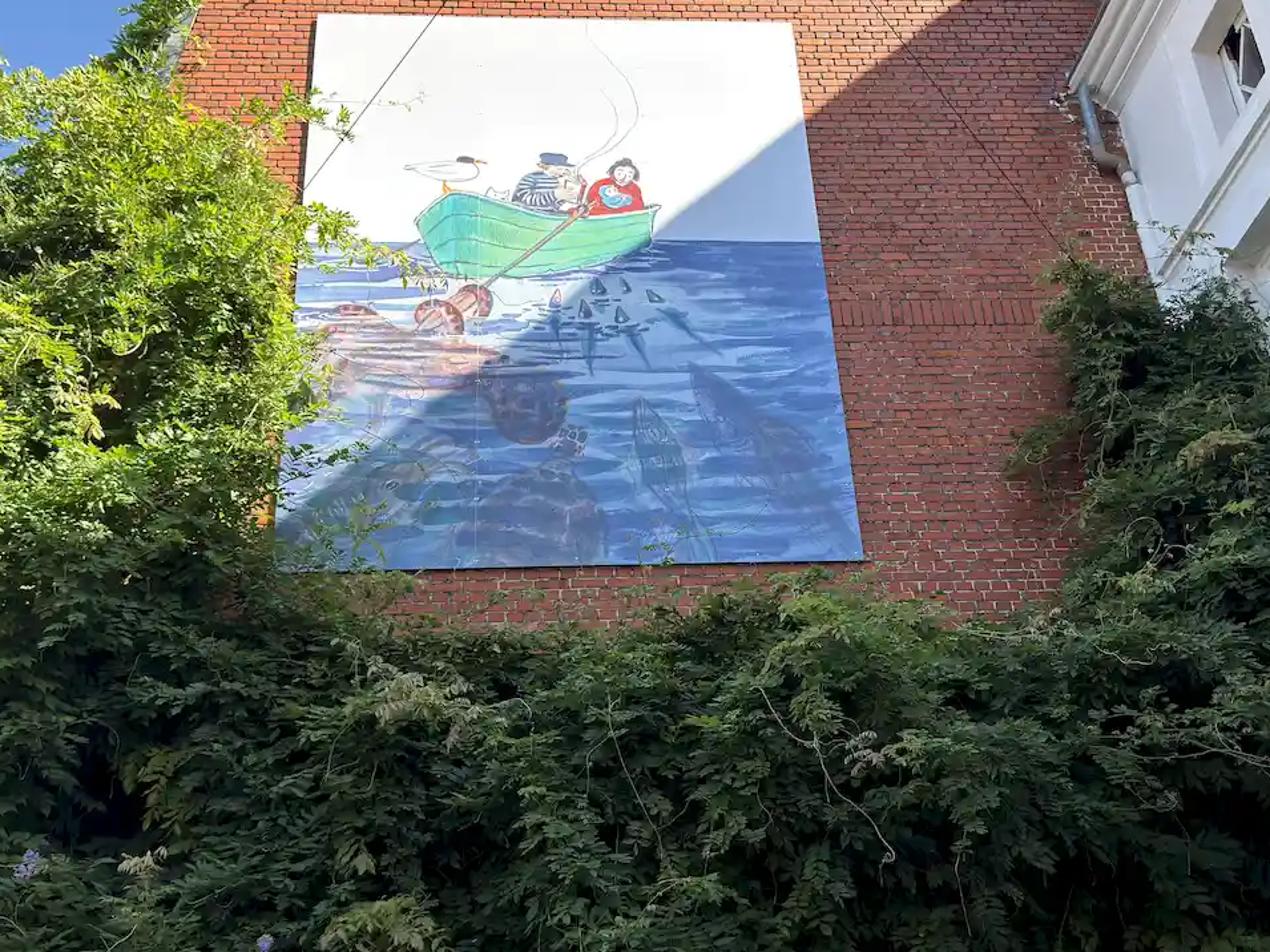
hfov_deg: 42.9
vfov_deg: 32.8
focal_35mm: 44
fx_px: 1614
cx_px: 674
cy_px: 394
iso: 64
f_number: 1.78
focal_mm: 6.76
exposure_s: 1/887
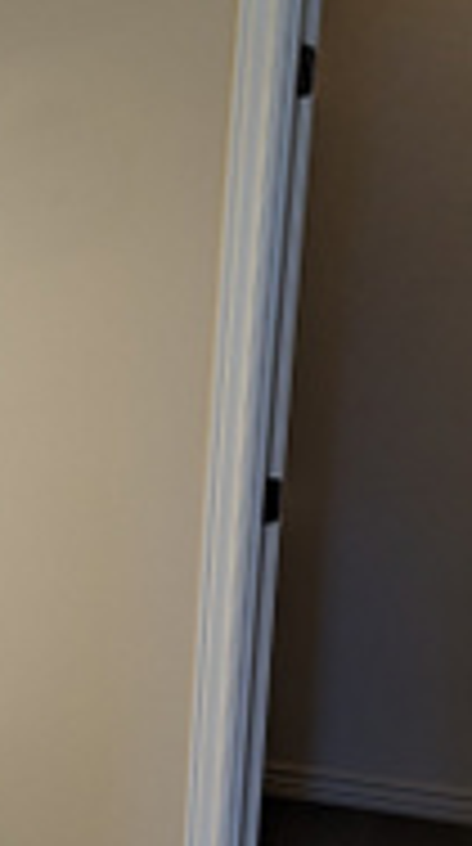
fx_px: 1499
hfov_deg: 15.9
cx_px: -299
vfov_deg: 31.1
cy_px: 608
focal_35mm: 67
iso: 56
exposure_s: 1/120
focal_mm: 6.81
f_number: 1.85
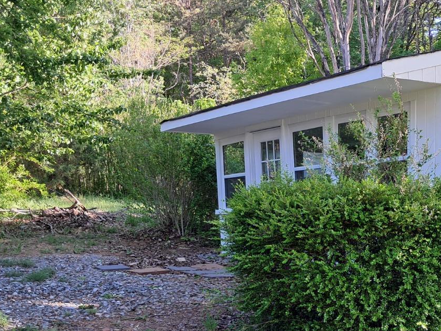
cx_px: 343
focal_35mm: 48
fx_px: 612
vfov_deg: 29.5
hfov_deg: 38.4
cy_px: 266
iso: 50
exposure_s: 1/60
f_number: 1.8
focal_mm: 4
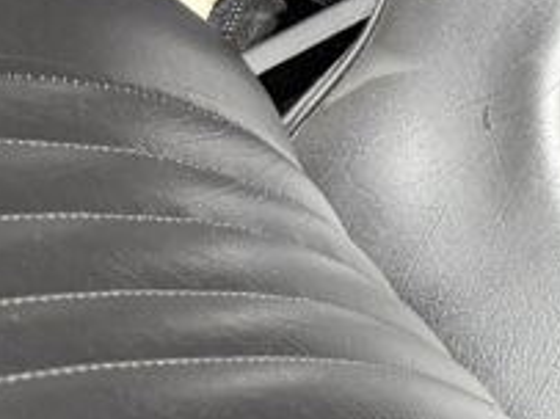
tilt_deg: -66.9
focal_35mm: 121
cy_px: -39
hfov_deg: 14.4
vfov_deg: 12.0
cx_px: 993
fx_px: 1956
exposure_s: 1/50
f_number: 1.78
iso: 640
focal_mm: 6.76
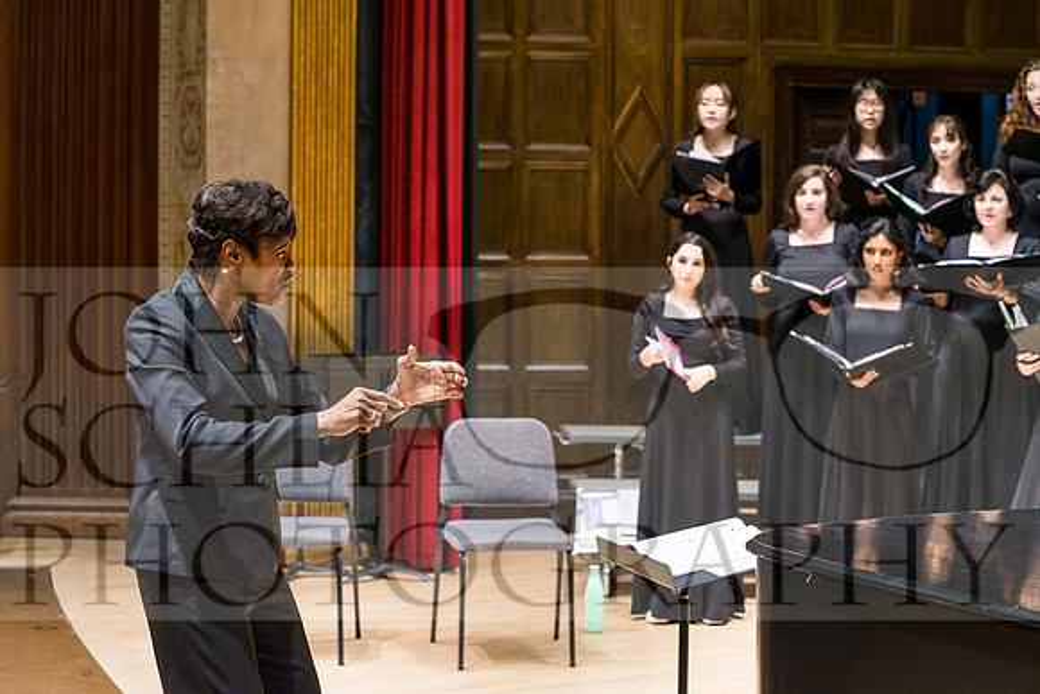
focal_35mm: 70
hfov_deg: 28.8
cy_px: 347
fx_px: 2023
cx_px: 520
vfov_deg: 19.5
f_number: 5
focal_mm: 70
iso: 1600
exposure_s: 1/160
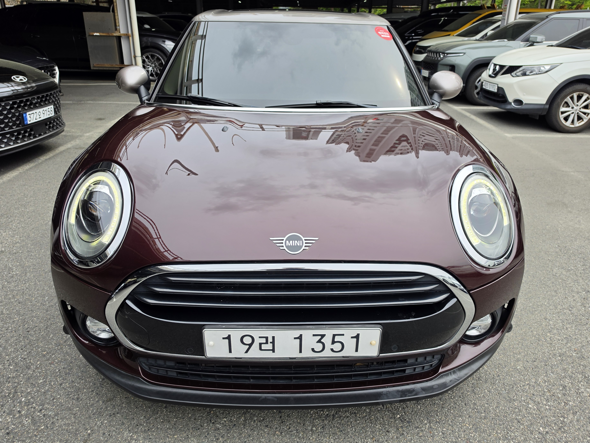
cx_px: 301
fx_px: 426
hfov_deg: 69.4
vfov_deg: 54.9
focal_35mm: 25
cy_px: 212
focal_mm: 6.5
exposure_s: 1/2531
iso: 64
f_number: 1.4
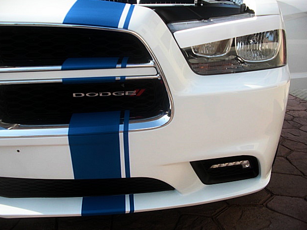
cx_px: 152
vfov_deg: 38.7
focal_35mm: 37
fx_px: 328
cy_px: 116
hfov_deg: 50.1
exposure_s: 1/500
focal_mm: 6.3
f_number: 2.8
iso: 50
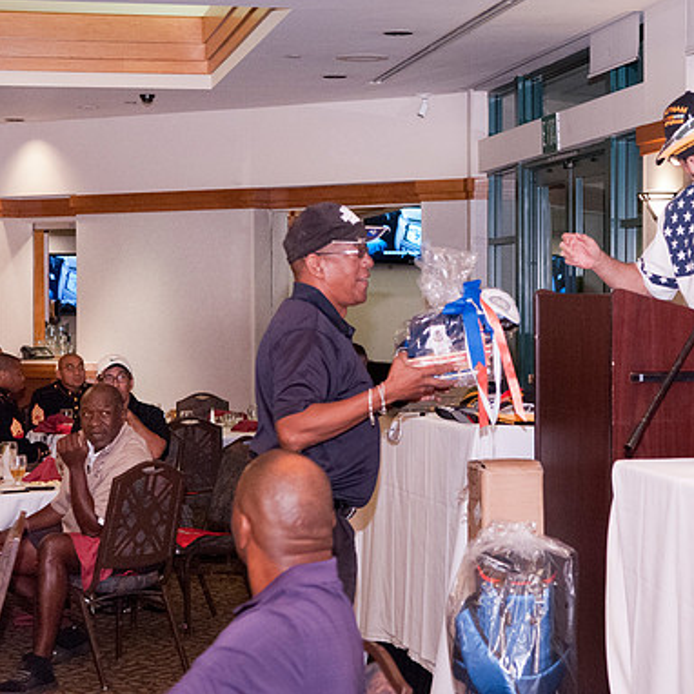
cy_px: 346
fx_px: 1973
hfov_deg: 19.8
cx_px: 496
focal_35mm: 87
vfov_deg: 19.9
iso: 1250
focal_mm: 45
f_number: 4
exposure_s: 1/100
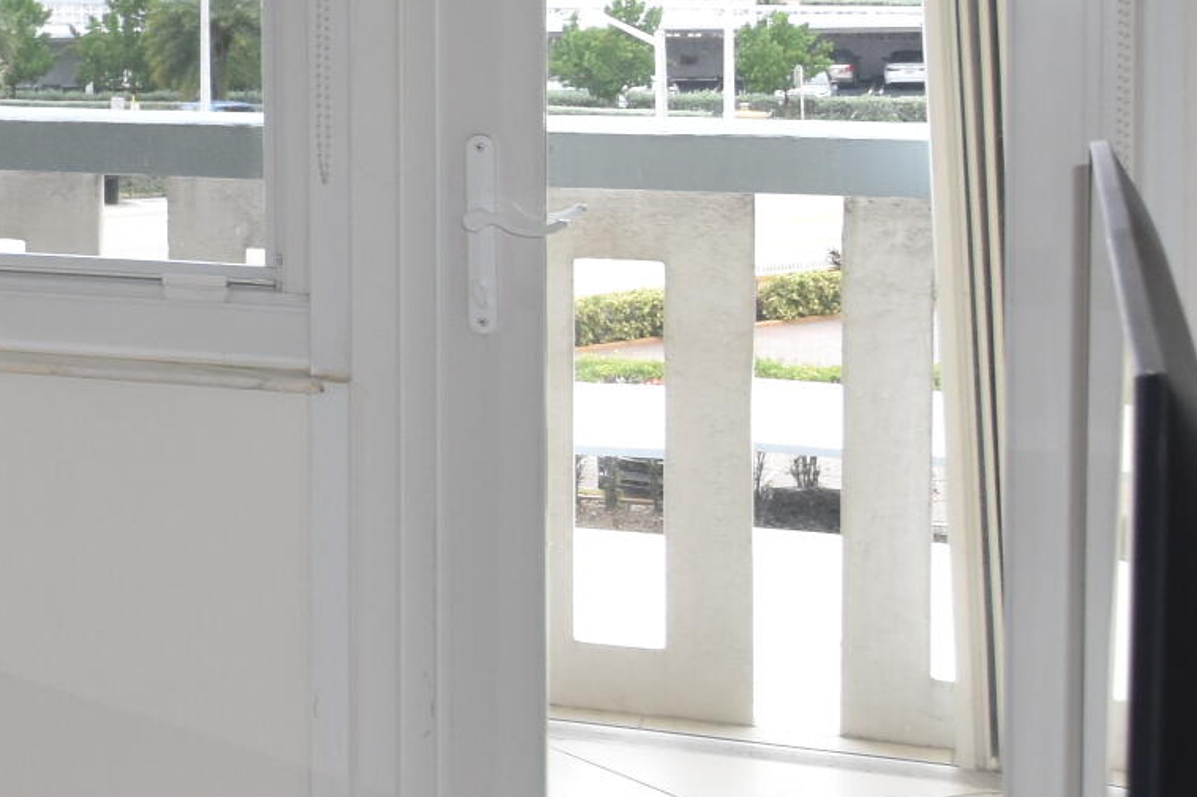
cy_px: -39
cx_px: -1036
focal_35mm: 95
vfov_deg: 14.1
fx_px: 3158
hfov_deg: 17.1
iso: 450
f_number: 5.6
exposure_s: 1/125
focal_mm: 16
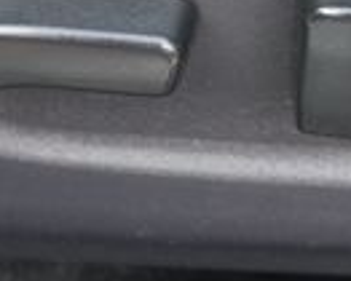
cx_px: 255
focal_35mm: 158
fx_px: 1646
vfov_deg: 9.6
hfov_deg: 12.1
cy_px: -88
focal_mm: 23
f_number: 4
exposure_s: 1/60
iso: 400
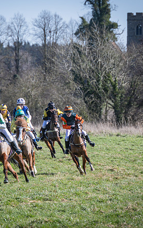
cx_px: 47
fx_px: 2079
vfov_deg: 6.3
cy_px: 114
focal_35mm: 334
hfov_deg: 3.9
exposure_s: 1/1000
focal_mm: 145
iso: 125
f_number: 4
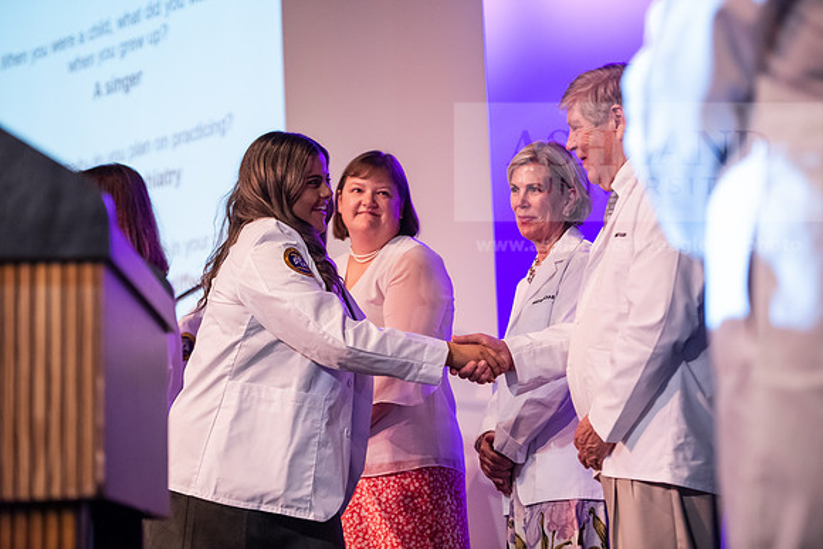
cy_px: 274
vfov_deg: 13.7
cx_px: 412
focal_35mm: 100
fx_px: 2287
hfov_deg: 20.4
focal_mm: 100
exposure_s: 1/200
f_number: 3.2
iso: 4000
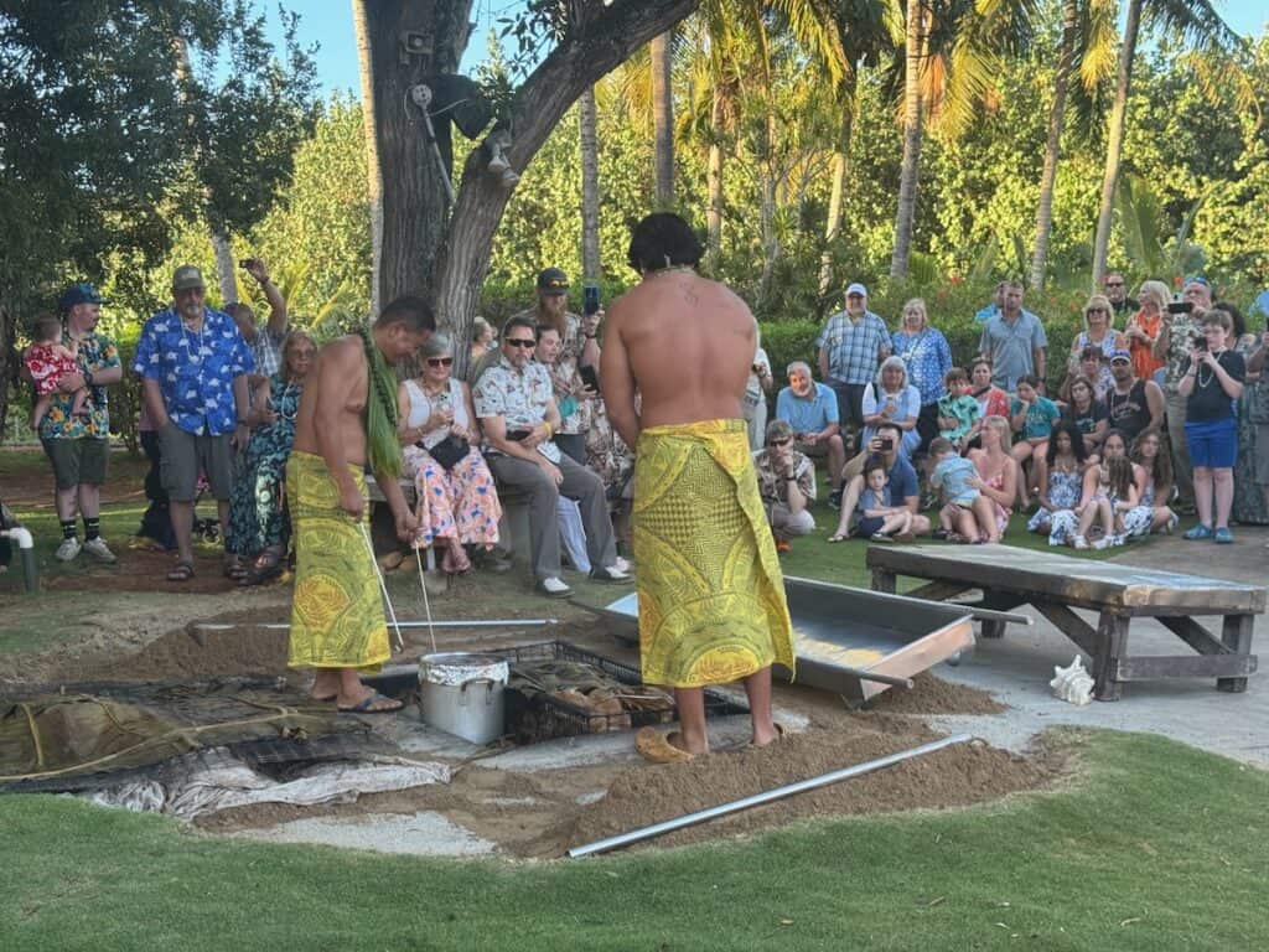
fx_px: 1760
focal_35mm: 48
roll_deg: +1.5
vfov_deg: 30.3
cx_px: 634
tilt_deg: -4.9
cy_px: 476
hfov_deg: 39.7
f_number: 1.78
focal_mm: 6.76
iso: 64
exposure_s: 1/160
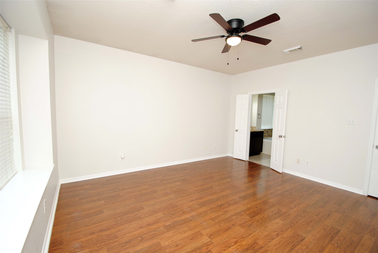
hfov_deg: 100.3
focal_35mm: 15
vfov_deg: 77.5
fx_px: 158
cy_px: 126
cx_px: 189
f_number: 4
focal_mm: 10
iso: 200
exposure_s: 1/60
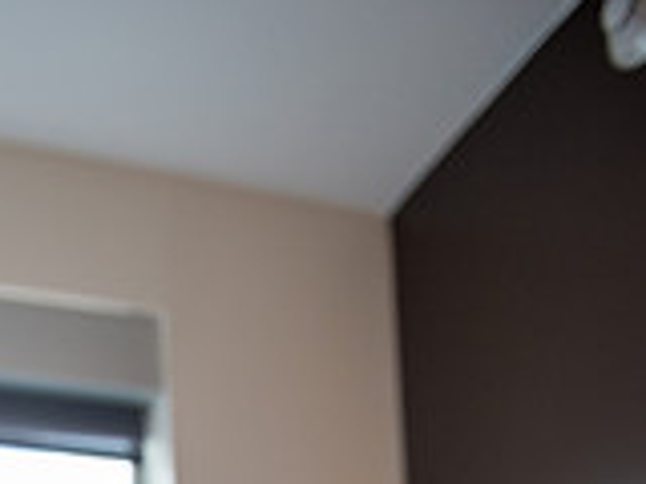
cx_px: 73
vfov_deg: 18.1
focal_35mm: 65
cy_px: 863
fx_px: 1213
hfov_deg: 28.7
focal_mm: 24
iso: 1600
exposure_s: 1/400
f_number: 2.8
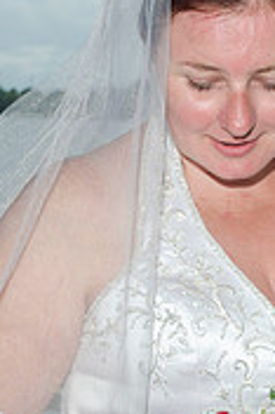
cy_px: 282
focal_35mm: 153
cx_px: 235
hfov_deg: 8.9
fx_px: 1756
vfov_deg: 13.4
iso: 100
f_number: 7.1
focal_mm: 40
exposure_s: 1/160
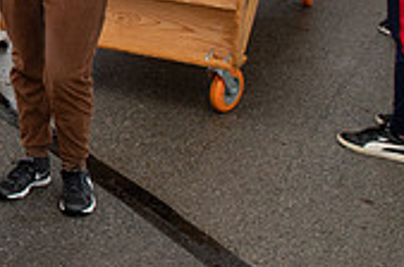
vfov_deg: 13.4
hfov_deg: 17.2
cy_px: -78
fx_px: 1098
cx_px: -315
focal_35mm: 98
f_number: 6.3
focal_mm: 24
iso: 400
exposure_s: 1/200
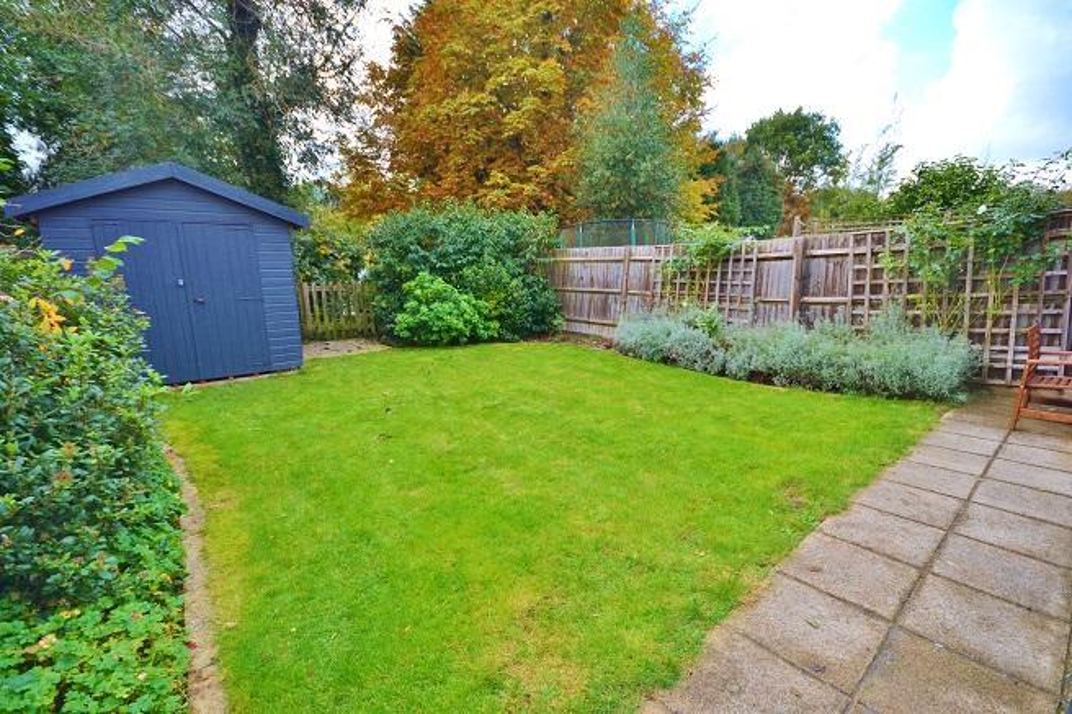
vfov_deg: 77.3
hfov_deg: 100.4
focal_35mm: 15
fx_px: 447
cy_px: 357
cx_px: 536
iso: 140
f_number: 5.6
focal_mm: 10
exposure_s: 1/125
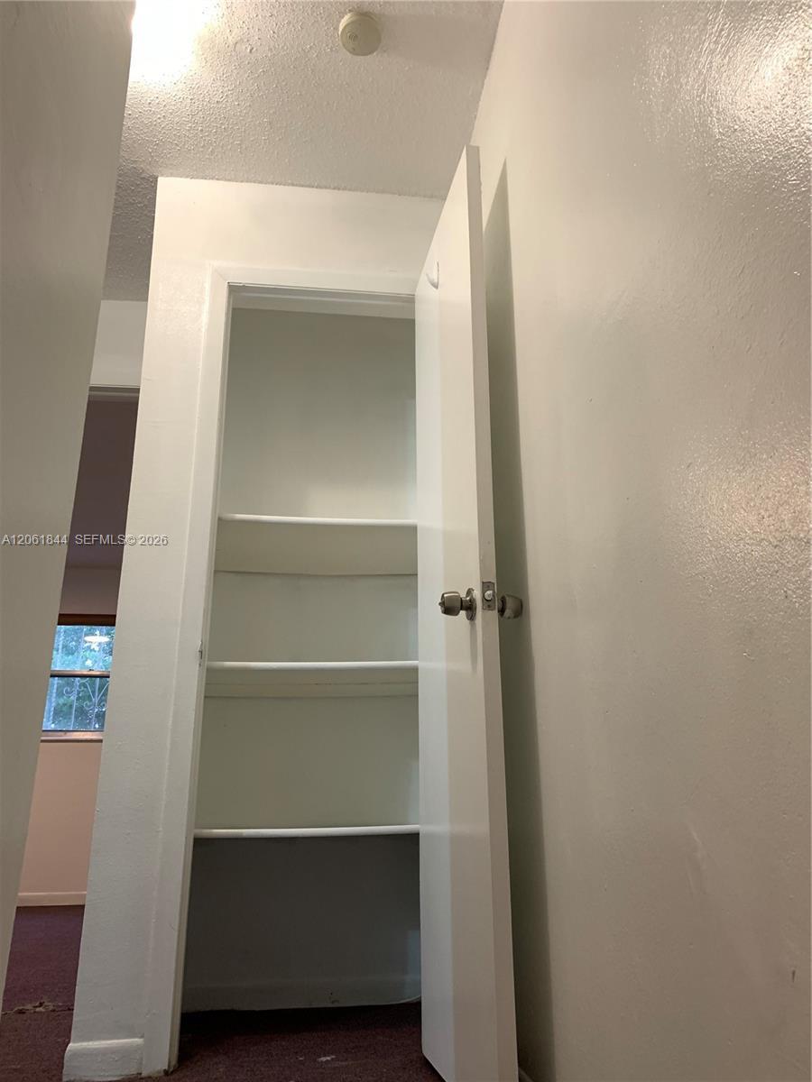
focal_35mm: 26
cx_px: 406
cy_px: 541
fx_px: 813
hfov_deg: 53.1
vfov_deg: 67.3
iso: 200
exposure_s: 1/60
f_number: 1.8
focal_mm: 4.25
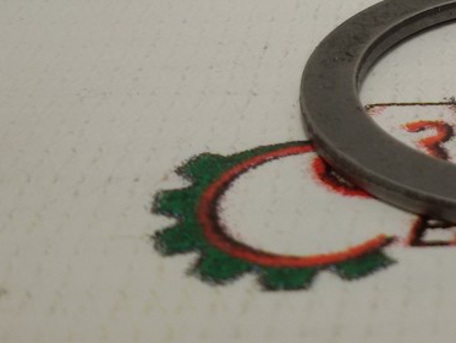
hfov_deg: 22.3
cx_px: 498
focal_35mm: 83
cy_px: 27
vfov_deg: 17.5
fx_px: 1094
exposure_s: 1/100
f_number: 2.4
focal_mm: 2.93
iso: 40
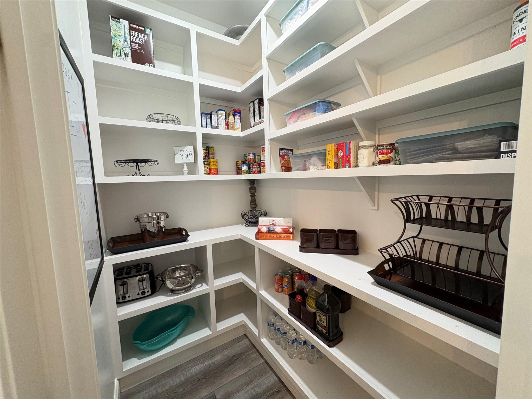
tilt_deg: -5.9
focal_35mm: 14
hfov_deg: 102.1
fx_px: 215
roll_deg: +2.0
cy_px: 200
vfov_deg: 85.7
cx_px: 266
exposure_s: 1/60
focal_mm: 2.22
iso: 320
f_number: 2.2
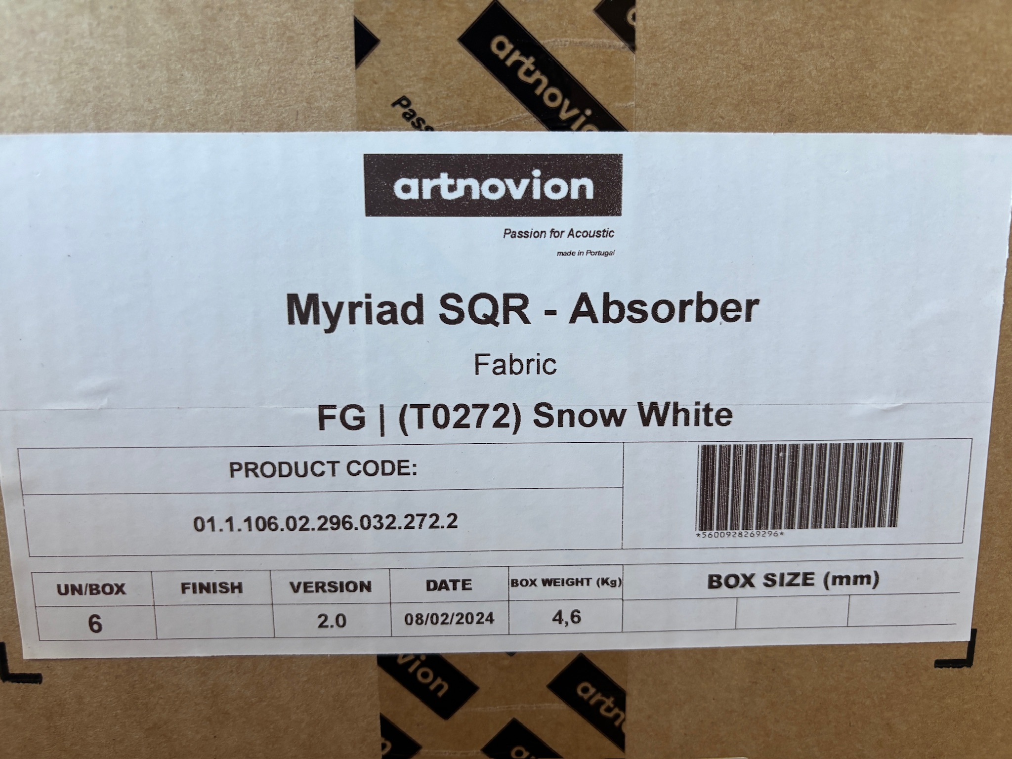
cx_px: 506
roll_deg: -1.0
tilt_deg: -11.1
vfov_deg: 53.1
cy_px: 380
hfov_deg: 67.3
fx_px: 760
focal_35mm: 26
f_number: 1.6
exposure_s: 1/73
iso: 125
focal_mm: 5.96
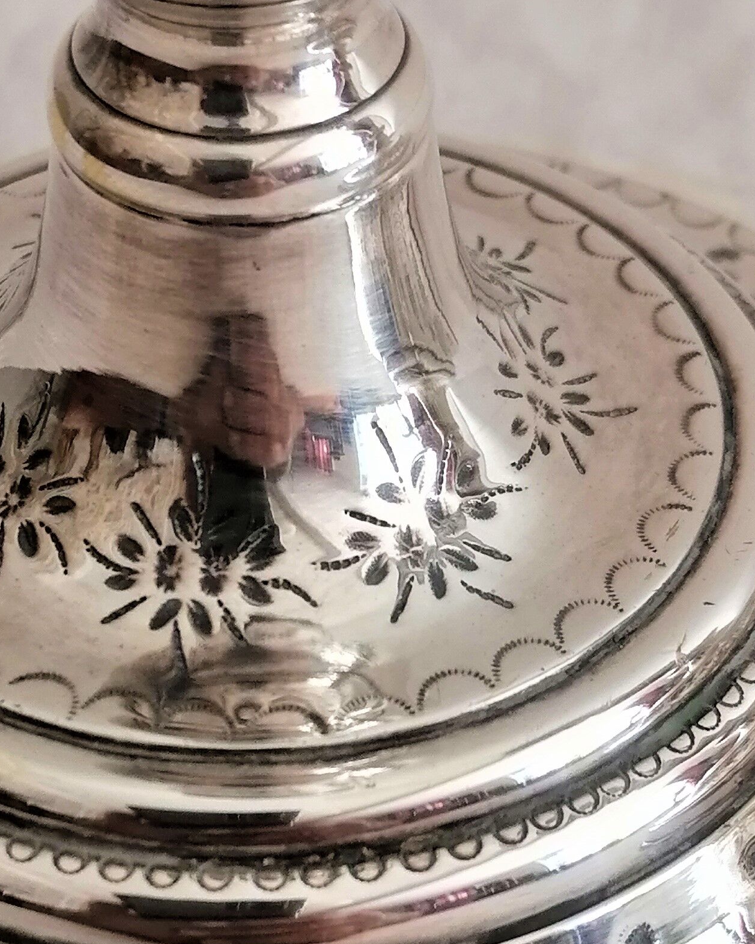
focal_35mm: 87
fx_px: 2430
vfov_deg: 21.9
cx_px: 271
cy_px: 633
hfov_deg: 17.6
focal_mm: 5.4
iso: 64
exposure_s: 1/33.3
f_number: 1.8
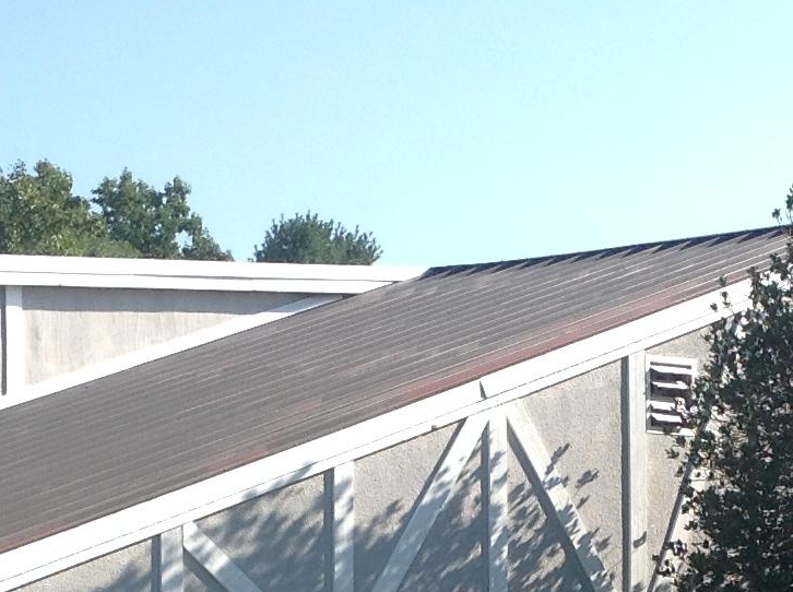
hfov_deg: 15.7
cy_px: 686
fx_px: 2859
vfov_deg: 11.6
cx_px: 618
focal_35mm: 125
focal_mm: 4.28
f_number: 2.4
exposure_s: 1/864
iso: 50
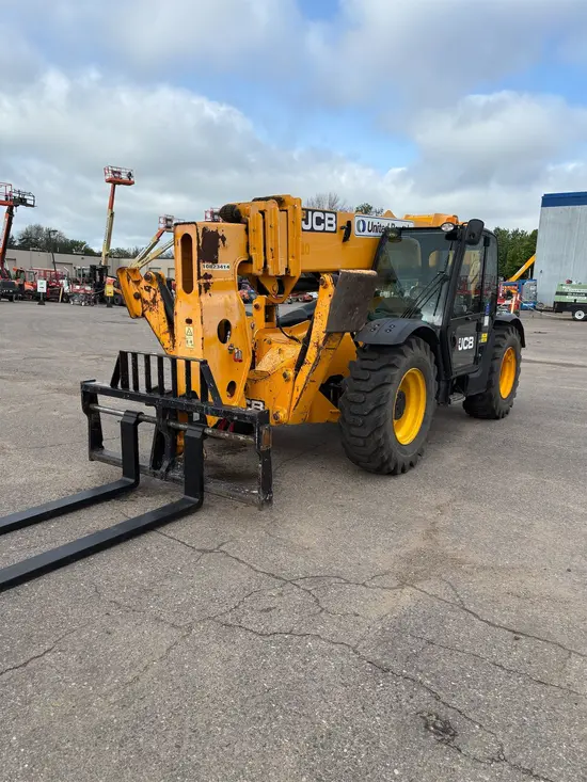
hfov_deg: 53.1
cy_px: 391
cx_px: 294
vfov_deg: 67.3
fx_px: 588
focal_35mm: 26
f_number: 1.6
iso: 50
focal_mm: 5.96
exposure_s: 1/1984
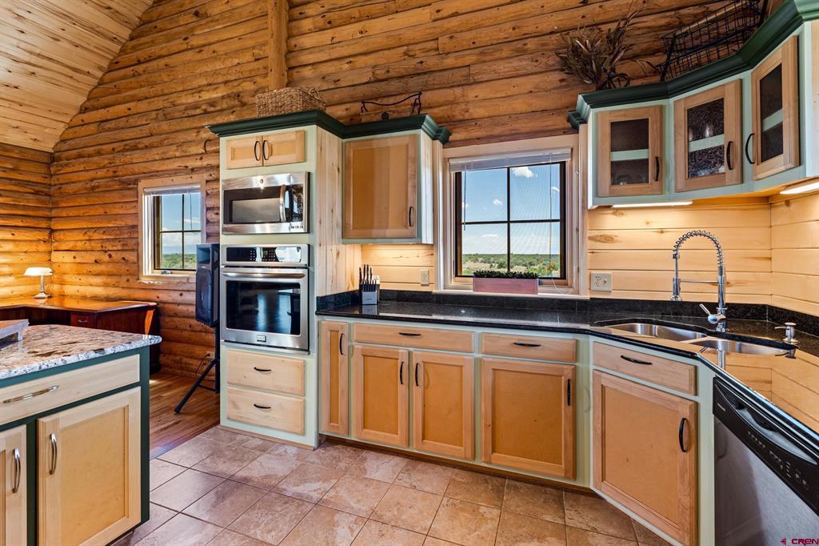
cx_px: 410
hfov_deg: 96.8
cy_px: 273
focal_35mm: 16
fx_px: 364
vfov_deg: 73.7
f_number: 8
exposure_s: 1/1.25
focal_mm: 16
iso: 100
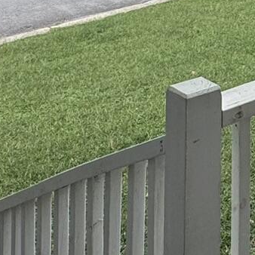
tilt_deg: +1.1
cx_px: 353
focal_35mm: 75
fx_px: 625
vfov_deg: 18.8
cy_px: -178
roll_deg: +0.1
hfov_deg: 20.5
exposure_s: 1/1178
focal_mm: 2.22
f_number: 2.2
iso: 50
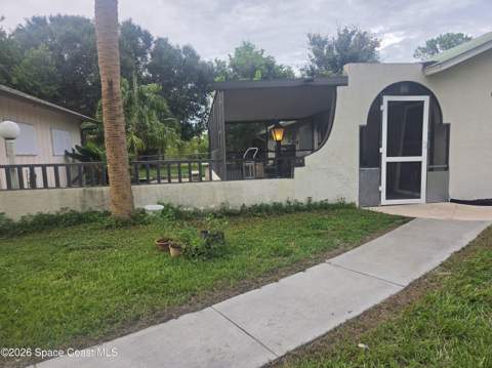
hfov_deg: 74.0
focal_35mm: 23
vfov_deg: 58.8
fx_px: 327
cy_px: 184
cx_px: 246
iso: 80
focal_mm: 5.4
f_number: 1.8
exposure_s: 1/593
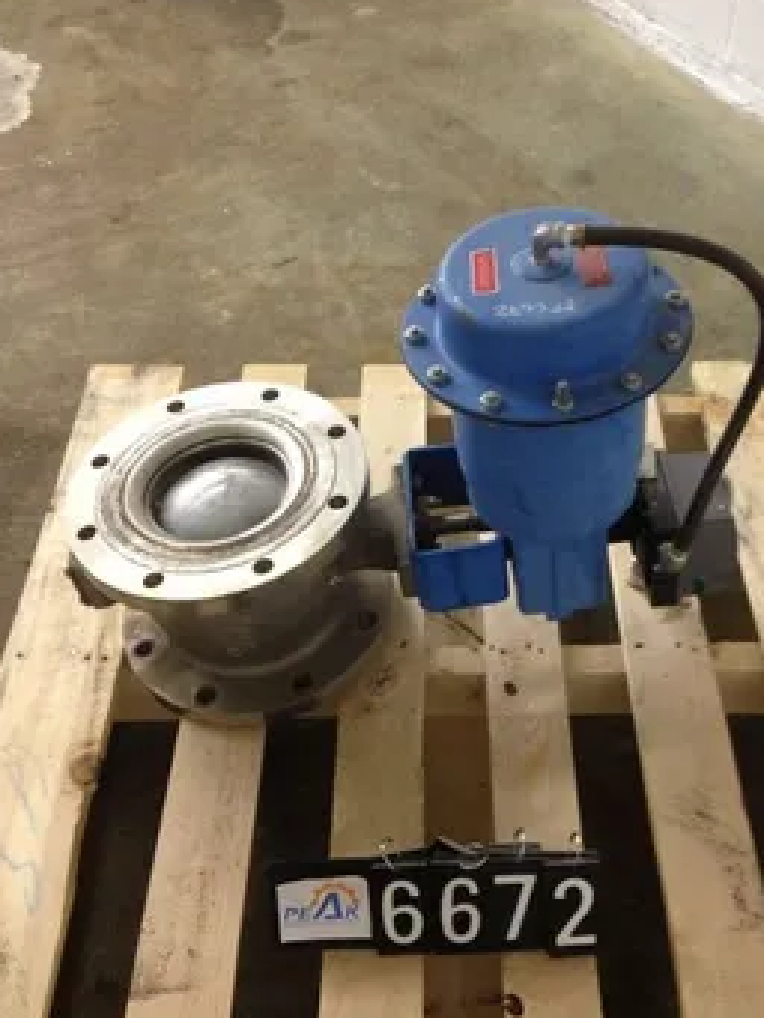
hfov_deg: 35.1
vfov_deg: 45.8
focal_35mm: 41
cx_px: 436
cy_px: 528
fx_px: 1206
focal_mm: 4.28
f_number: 2.4
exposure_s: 1/20
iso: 160
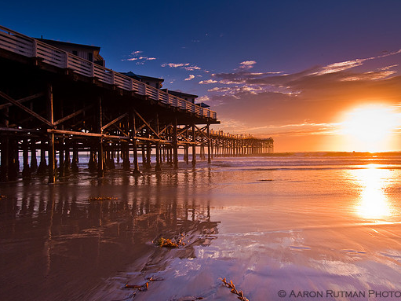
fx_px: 284
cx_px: 218
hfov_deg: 70.3
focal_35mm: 25
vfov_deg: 55.7
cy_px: 150
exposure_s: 1/320
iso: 200
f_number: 9
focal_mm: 15
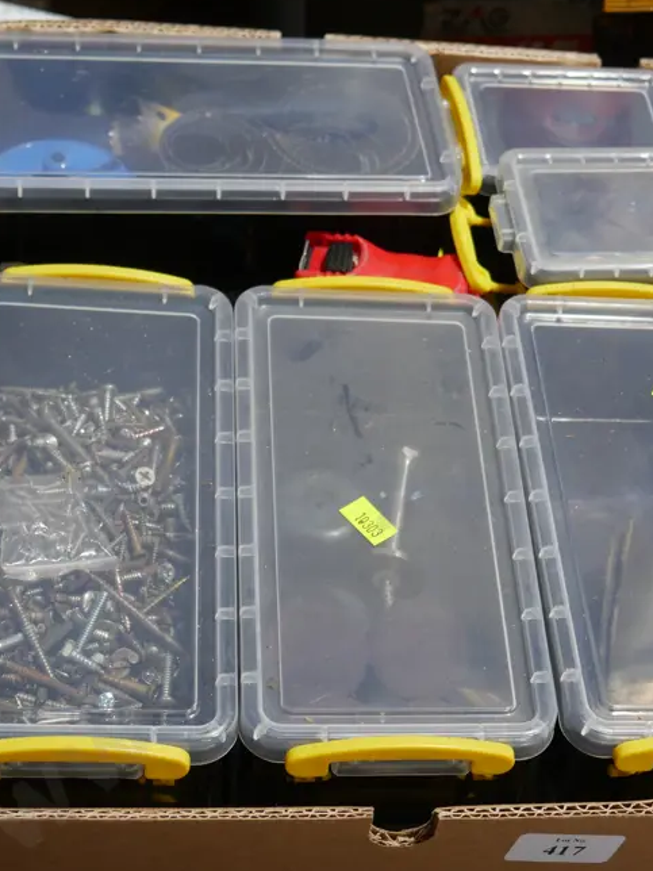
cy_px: 478
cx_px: 472
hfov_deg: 20.9
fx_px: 1761
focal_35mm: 70
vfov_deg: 27.8
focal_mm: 22
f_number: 4.7
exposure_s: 1/60
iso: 320
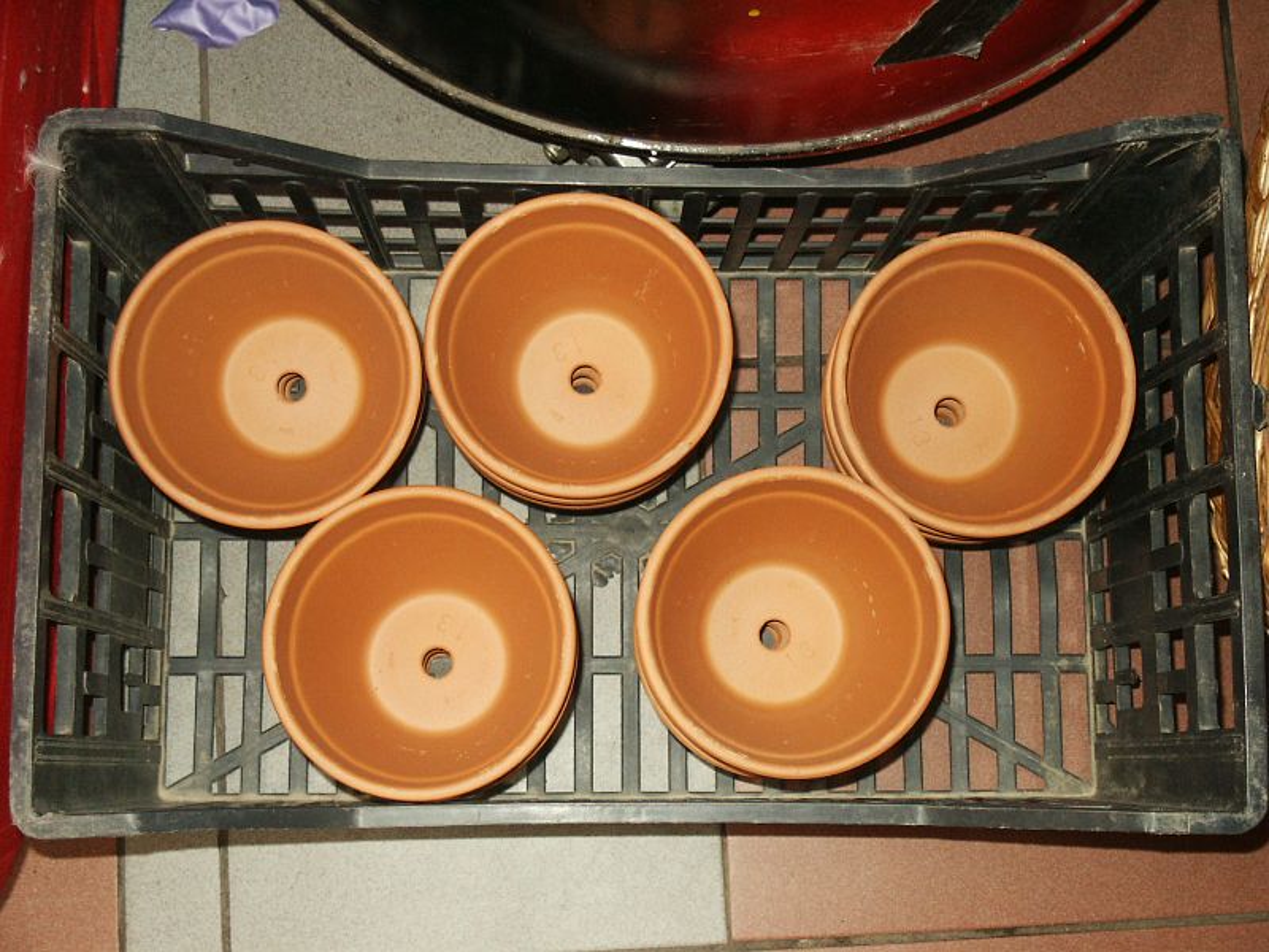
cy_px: 476
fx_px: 2090
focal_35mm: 57
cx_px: 634
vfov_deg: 25.7
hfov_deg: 33.8
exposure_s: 1/60
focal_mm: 11.91
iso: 200
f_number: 3.6
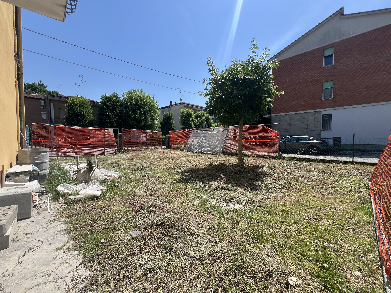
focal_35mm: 13
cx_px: 196
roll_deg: +0.0
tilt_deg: -3.2
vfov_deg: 89.9
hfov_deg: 106.2
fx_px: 147
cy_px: 146
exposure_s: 1/1107
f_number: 1.8
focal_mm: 1.57
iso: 32
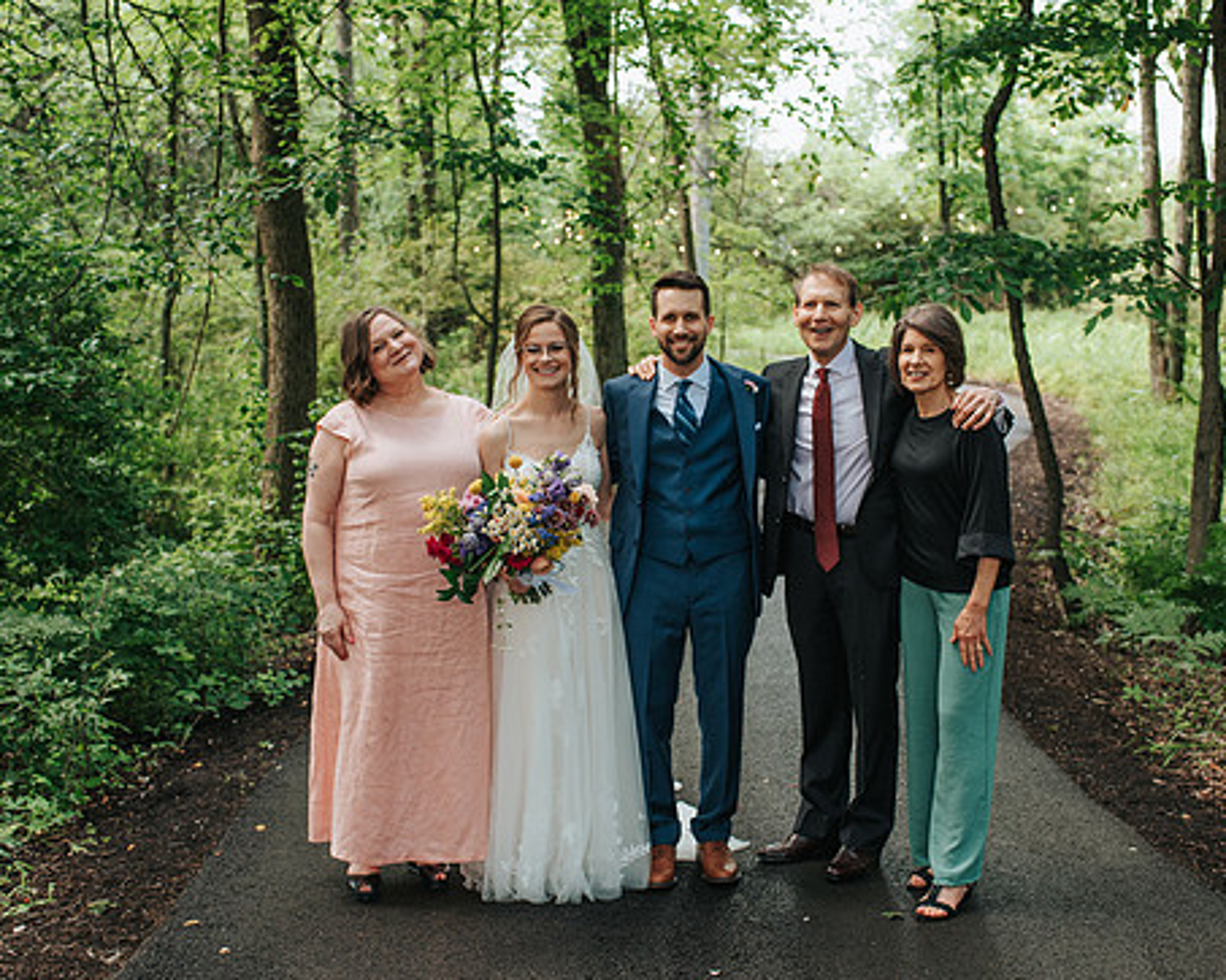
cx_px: 655
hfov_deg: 40.3
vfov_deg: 32.7
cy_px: 526
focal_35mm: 46
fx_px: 1668
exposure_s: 1/320
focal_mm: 35
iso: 560
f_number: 3.2
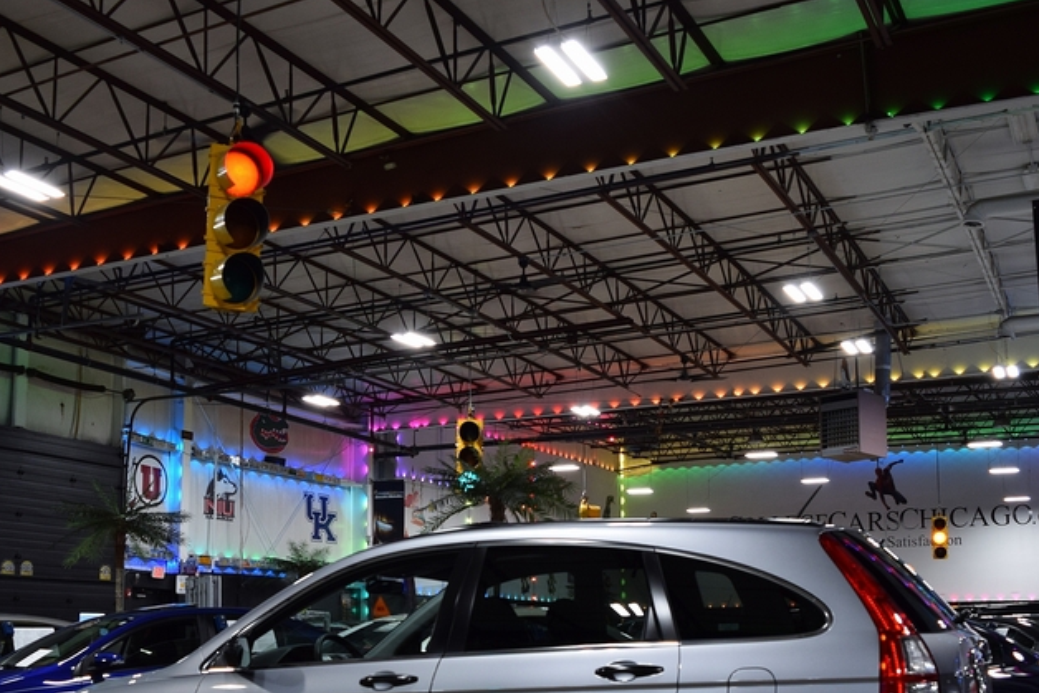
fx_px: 1270
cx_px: 491
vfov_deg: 30.0
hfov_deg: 44.5
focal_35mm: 44
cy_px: 533
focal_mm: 18
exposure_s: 1/80
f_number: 4.5
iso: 400
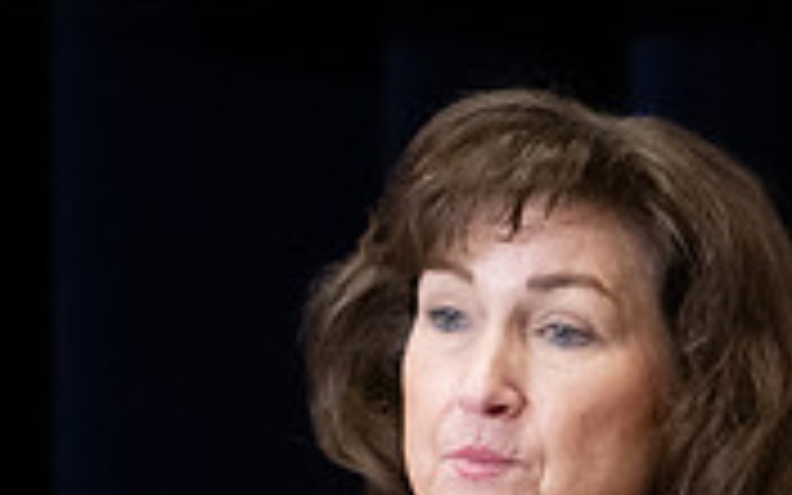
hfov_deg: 2.3
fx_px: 19664
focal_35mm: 911
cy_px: 829
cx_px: 338
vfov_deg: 1.4
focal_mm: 200
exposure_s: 1/250
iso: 6400
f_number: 5.6
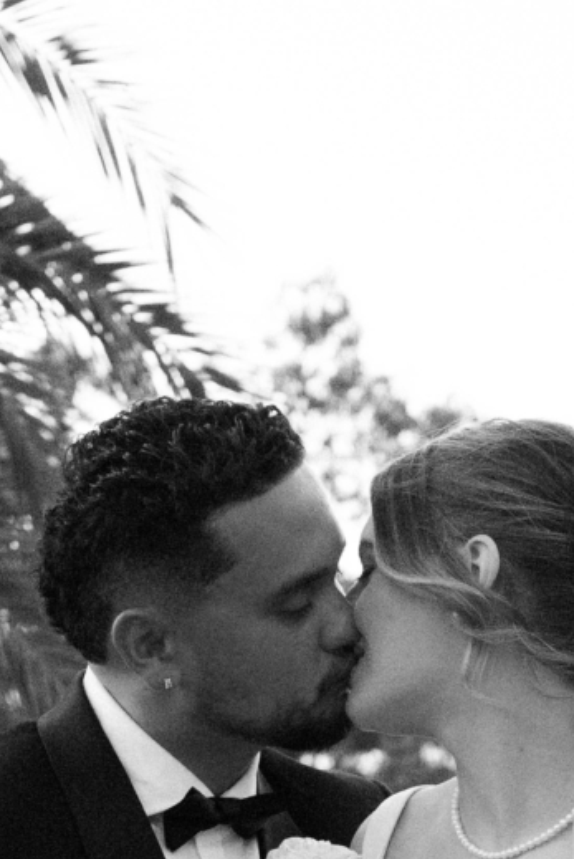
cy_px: 1097
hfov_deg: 9.9
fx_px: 3294
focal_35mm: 138
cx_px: 405
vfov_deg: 14.3
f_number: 2.8
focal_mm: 28
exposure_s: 1/500
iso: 3200
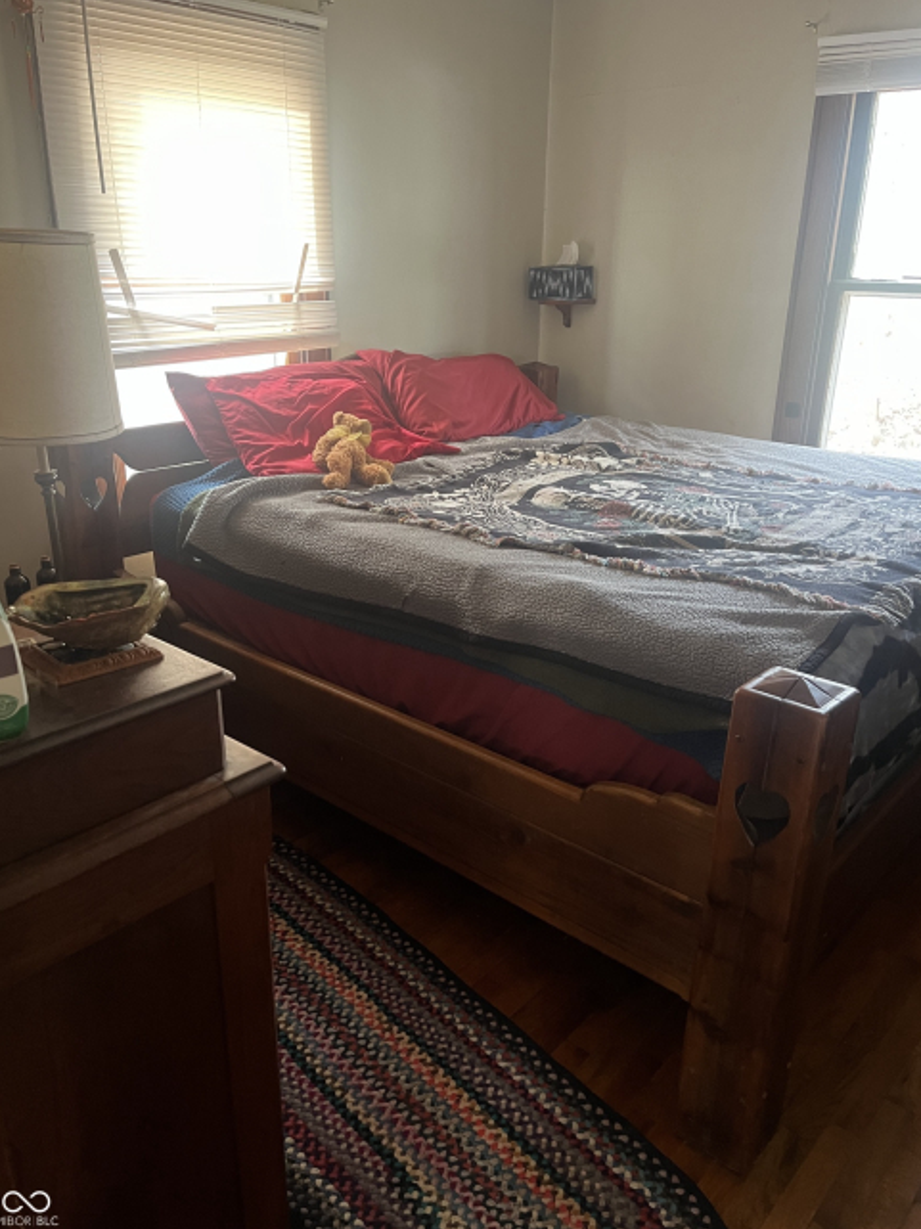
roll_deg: +1.4
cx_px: 456
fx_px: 958
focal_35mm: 27
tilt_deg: -21.5
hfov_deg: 51.3
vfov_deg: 65.3
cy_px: 602
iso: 320
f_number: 1.6
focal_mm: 5.1
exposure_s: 1/60
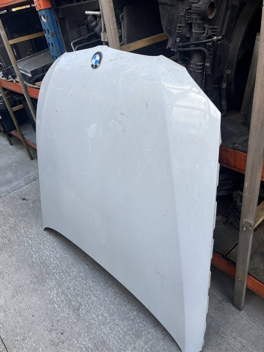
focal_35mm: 26
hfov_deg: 53.1
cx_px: 132
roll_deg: +9.1
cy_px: 176
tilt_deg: -34.5
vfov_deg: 67.3
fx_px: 264
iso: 50
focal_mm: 5.1
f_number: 1.6
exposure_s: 1/487
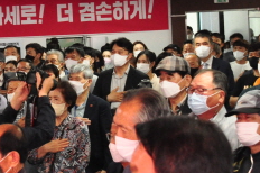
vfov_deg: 11.7
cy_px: 34
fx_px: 837
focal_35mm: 116
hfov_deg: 17.3
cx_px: -2
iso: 2000
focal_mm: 28
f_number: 4
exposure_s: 1/200
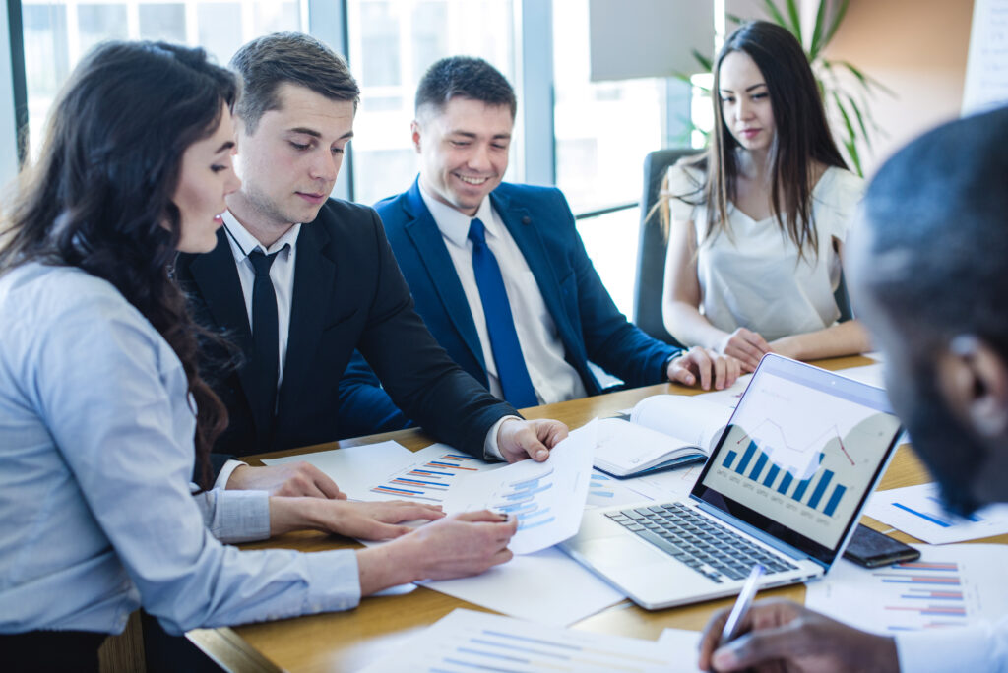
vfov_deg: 27.0
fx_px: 1401
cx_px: 504
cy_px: 336
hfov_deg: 39.6
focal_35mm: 50
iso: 500
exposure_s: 1/100
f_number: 3.2
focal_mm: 50
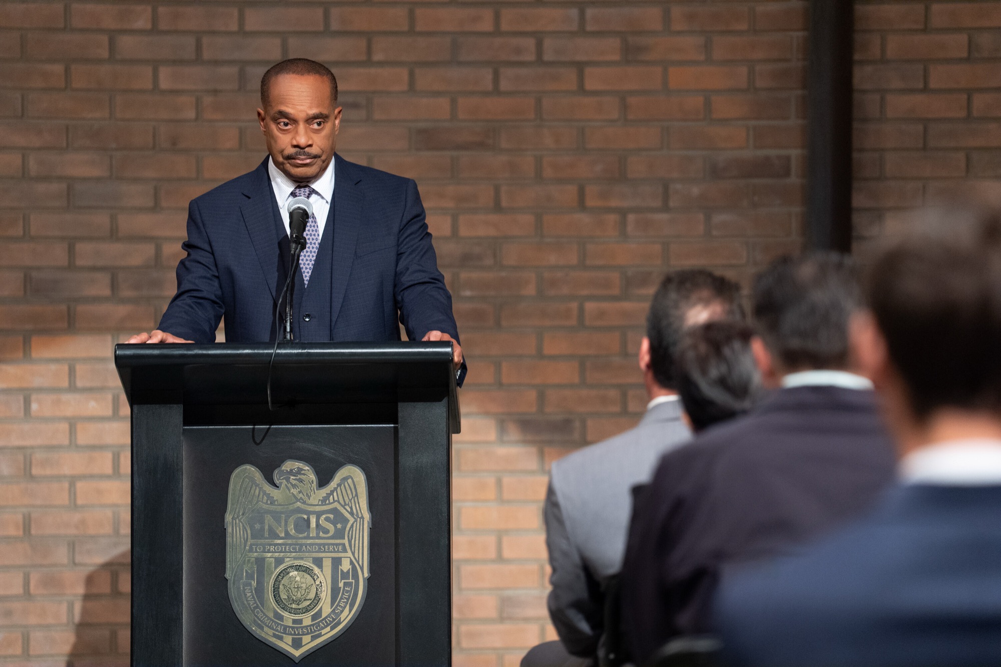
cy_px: 334
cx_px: 500
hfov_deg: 12.1
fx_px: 4726
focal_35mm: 170
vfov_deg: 8.1
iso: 3200
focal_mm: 170
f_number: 3.2
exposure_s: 1/160
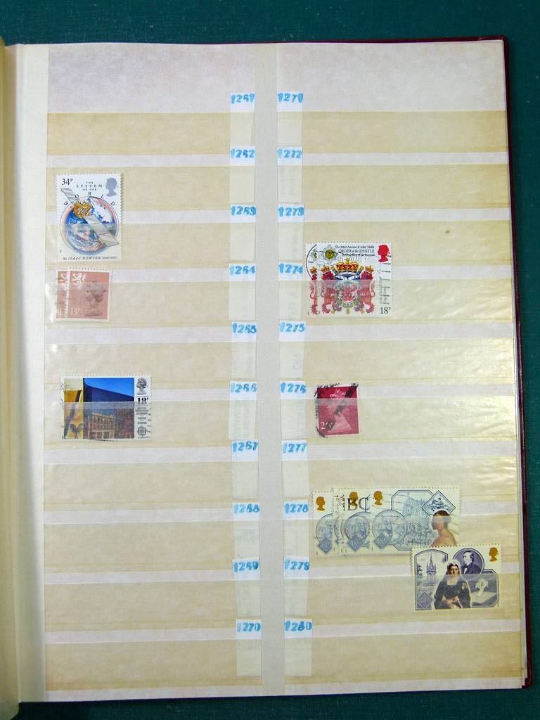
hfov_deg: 42.9
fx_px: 686
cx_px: 270
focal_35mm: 33
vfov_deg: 55.4
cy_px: 360
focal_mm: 5.9
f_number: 4
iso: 100
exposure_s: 1/160
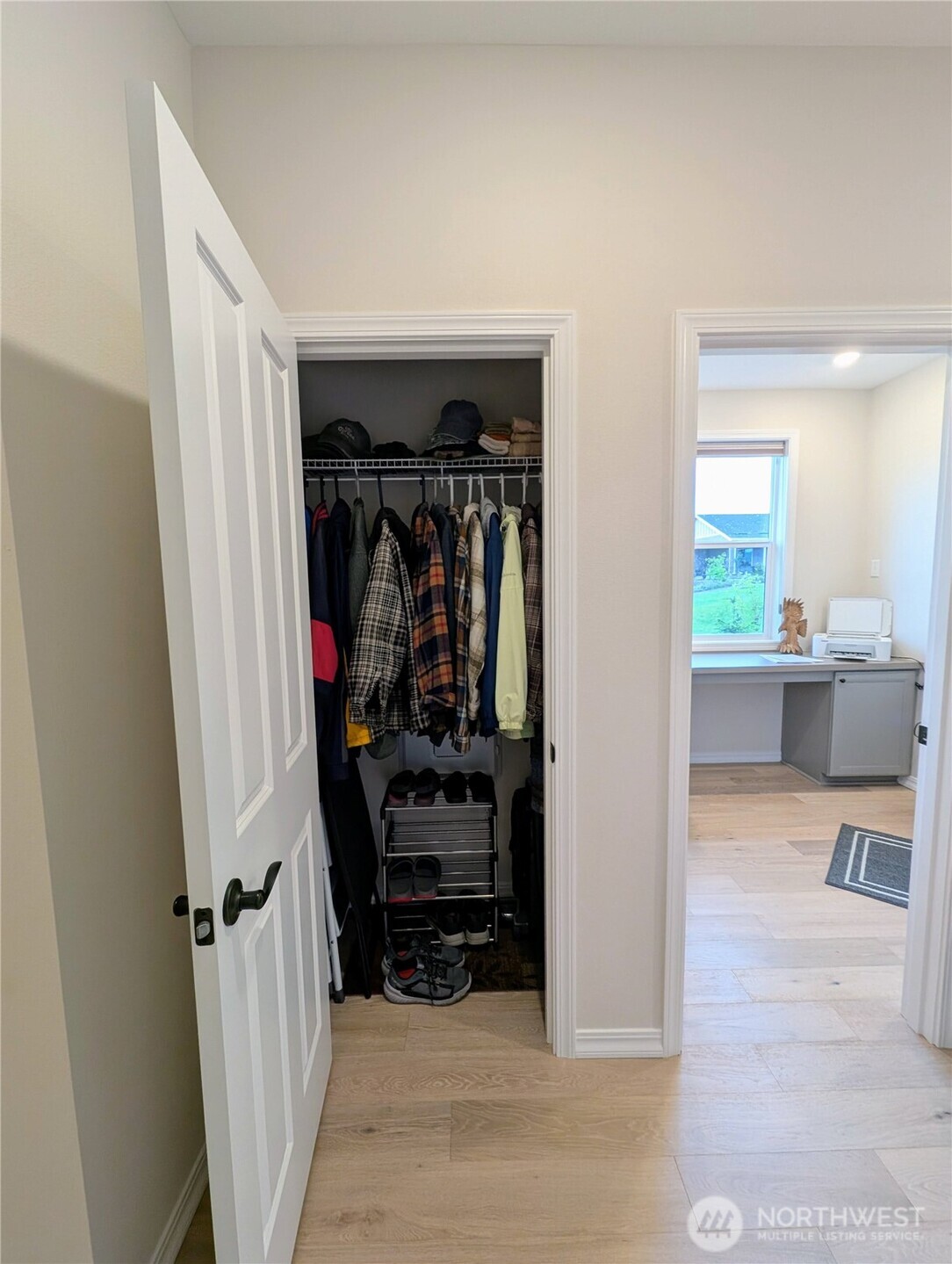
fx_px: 475
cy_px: 632
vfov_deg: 106.1
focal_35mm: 13
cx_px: 476
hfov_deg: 90.1
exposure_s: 1/30
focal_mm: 1.95
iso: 50
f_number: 2.2
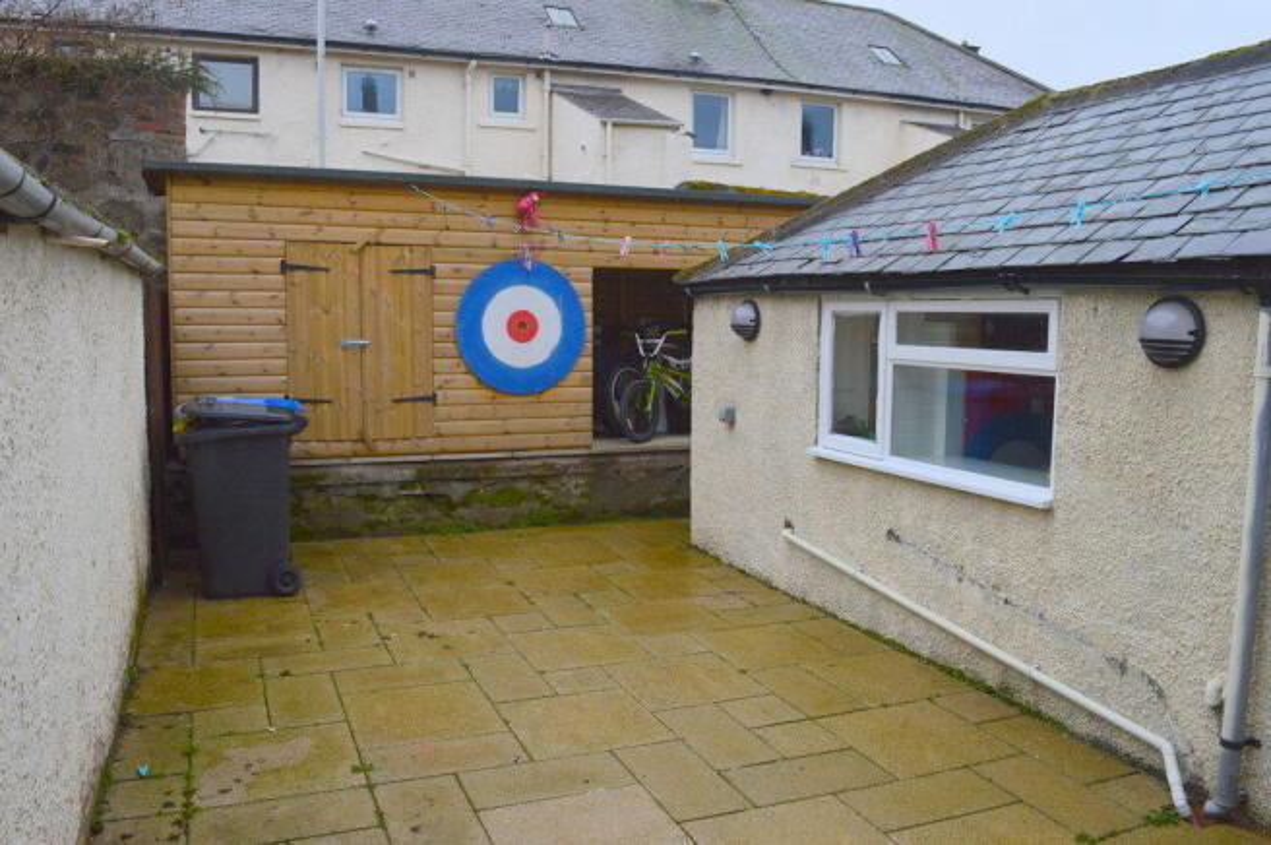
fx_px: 952
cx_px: 636
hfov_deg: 67.4
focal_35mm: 27
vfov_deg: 47.8
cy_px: 422
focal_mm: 18
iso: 400
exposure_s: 1/250
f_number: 10
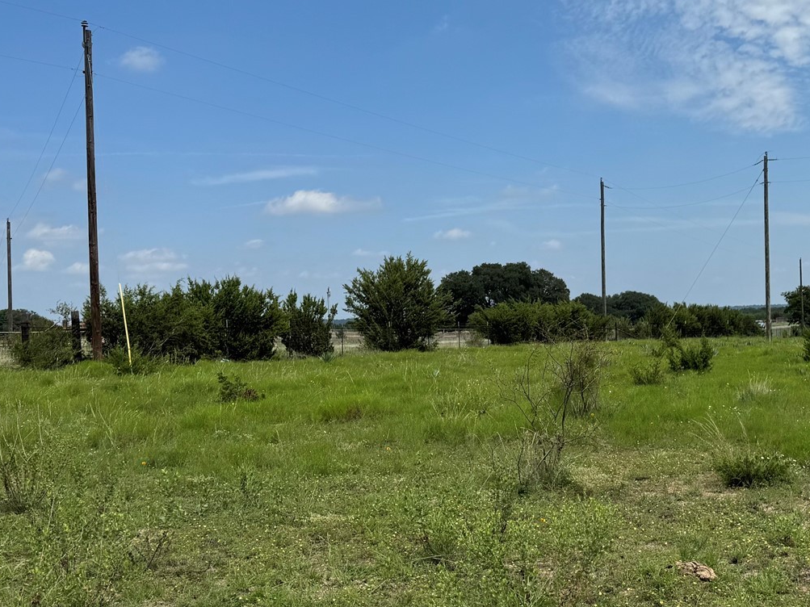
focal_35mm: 49
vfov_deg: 29.6
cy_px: 375
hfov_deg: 38.2
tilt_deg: -4.0
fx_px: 1146
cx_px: 583
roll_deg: +1.9
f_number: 1.78
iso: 80
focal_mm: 6.76
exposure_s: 1/6410
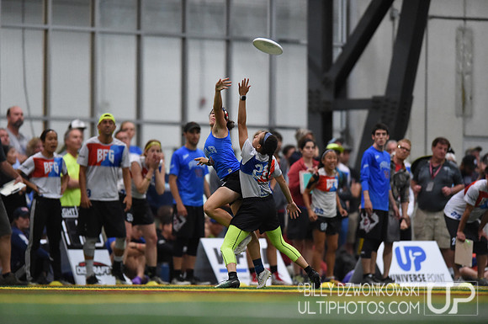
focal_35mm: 400
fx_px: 5415
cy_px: 162
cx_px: 244
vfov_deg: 3.4
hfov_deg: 5.2
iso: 10000
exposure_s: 1/640
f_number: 2.8
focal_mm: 400
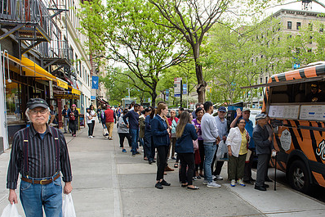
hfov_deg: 53.7
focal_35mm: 35
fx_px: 316
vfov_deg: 37.3
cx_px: 207
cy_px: 149
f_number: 5
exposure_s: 1/250
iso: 200
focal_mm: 24
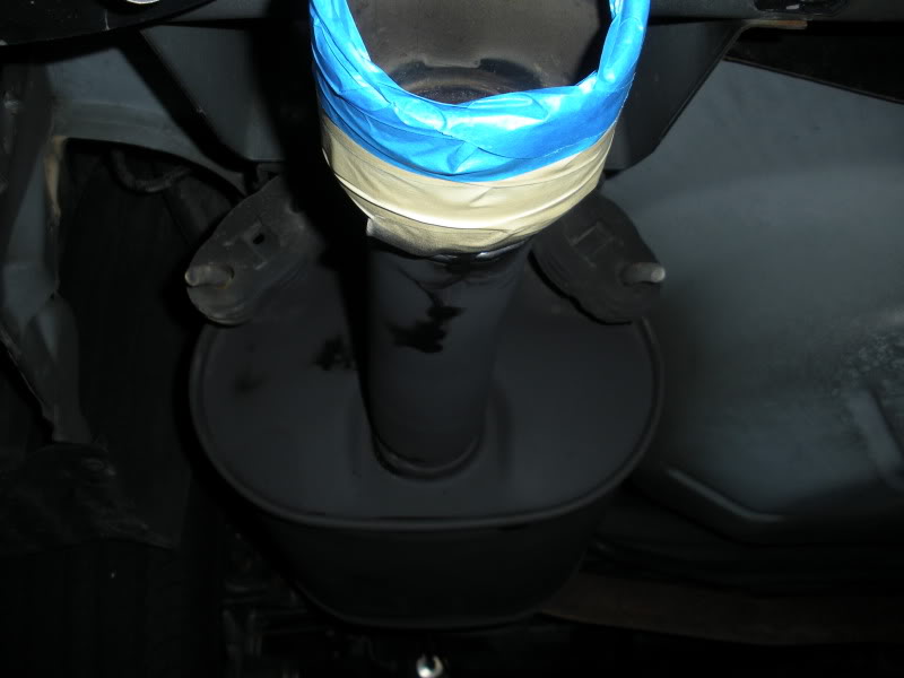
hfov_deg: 51.4
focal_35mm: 36
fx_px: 940
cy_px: 339
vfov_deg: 39.7
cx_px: 452
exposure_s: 1/60
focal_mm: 6.3
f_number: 3.5
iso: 64
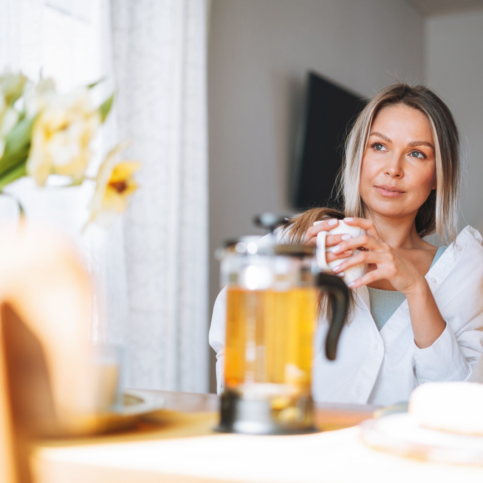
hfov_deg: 26.9
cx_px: 271
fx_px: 1010
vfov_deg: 26.9
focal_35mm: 64
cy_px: 242
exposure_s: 1/500
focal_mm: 50
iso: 125
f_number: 2
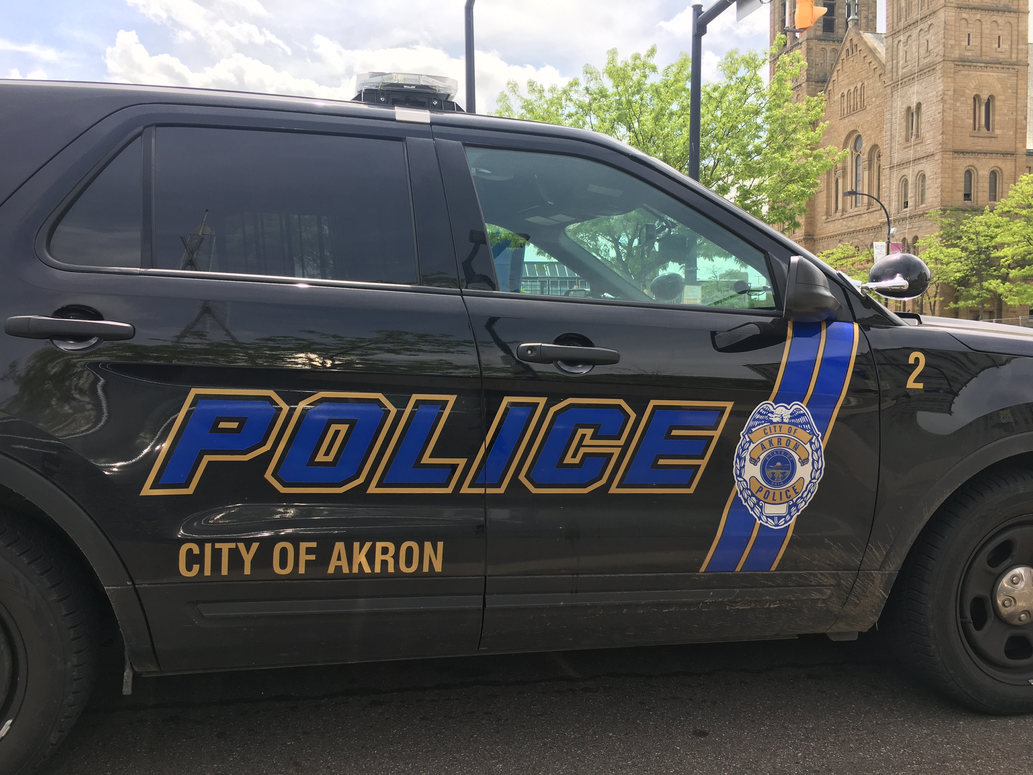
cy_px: 388
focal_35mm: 29
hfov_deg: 61.7
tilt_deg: -2.6
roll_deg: +0.4
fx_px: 865
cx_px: 516
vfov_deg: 48.2
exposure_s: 1/582
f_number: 2.2
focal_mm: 4.15
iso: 25
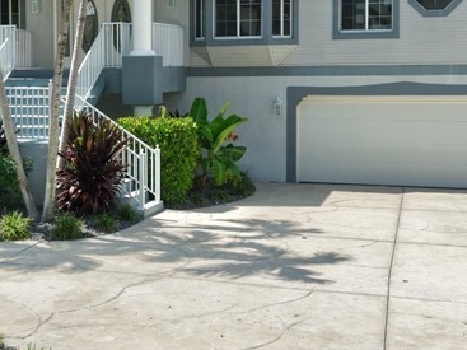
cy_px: 92
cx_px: 81
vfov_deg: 21.7
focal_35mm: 67
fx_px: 904
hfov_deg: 28.3
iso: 100
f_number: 1.8
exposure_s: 1/500
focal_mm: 8.67
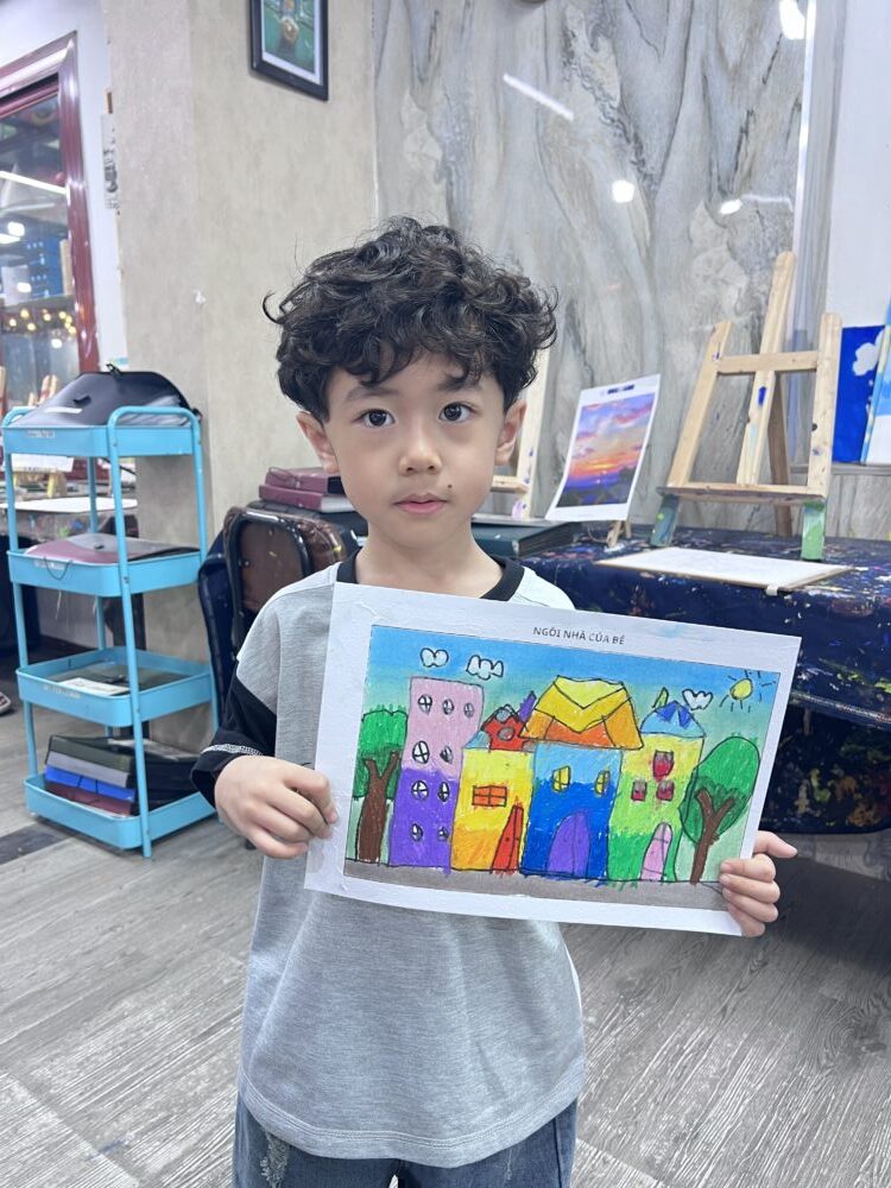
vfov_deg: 67.3
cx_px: 446
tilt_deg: -10.0
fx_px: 892
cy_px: 594
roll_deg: +0.2
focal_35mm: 26
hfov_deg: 53.1
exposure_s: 1/50
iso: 80
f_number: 1.5
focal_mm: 5.7
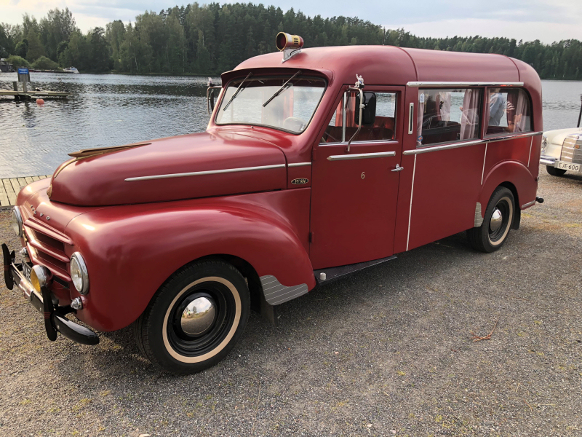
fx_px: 471
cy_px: 218
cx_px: 291
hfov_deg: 63.4
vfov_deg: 49.7
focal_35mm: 28
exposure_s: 1/223
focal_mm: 3.99
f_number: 1.8
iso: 20
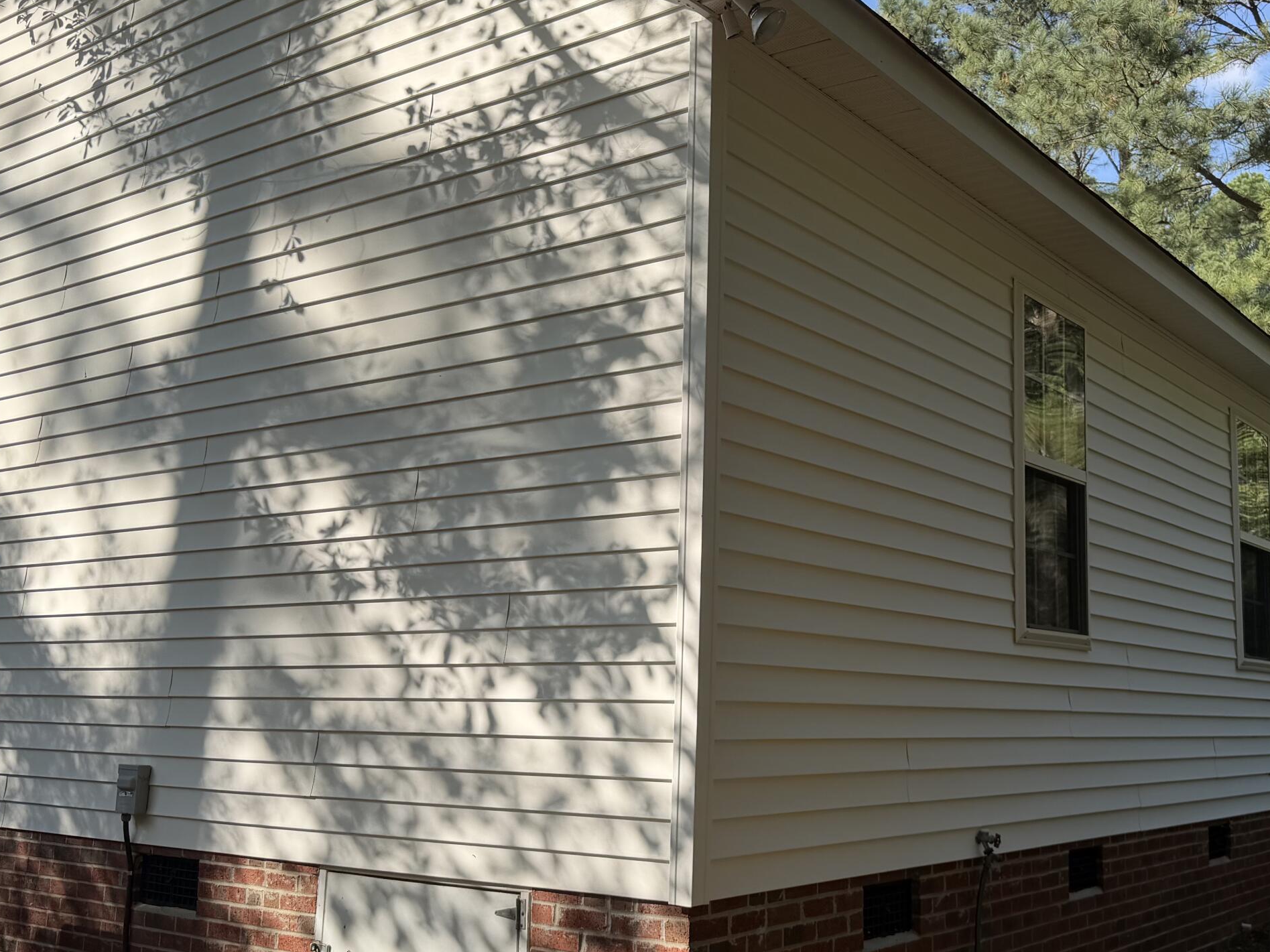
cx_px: 717
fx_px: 1394
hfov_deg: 48.9
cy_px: 516
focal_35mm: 38
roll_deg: -0.9
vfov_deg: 37.7
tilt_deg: +7.5
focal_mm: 6.76
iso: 80
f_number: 1.78
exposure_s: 1/2370
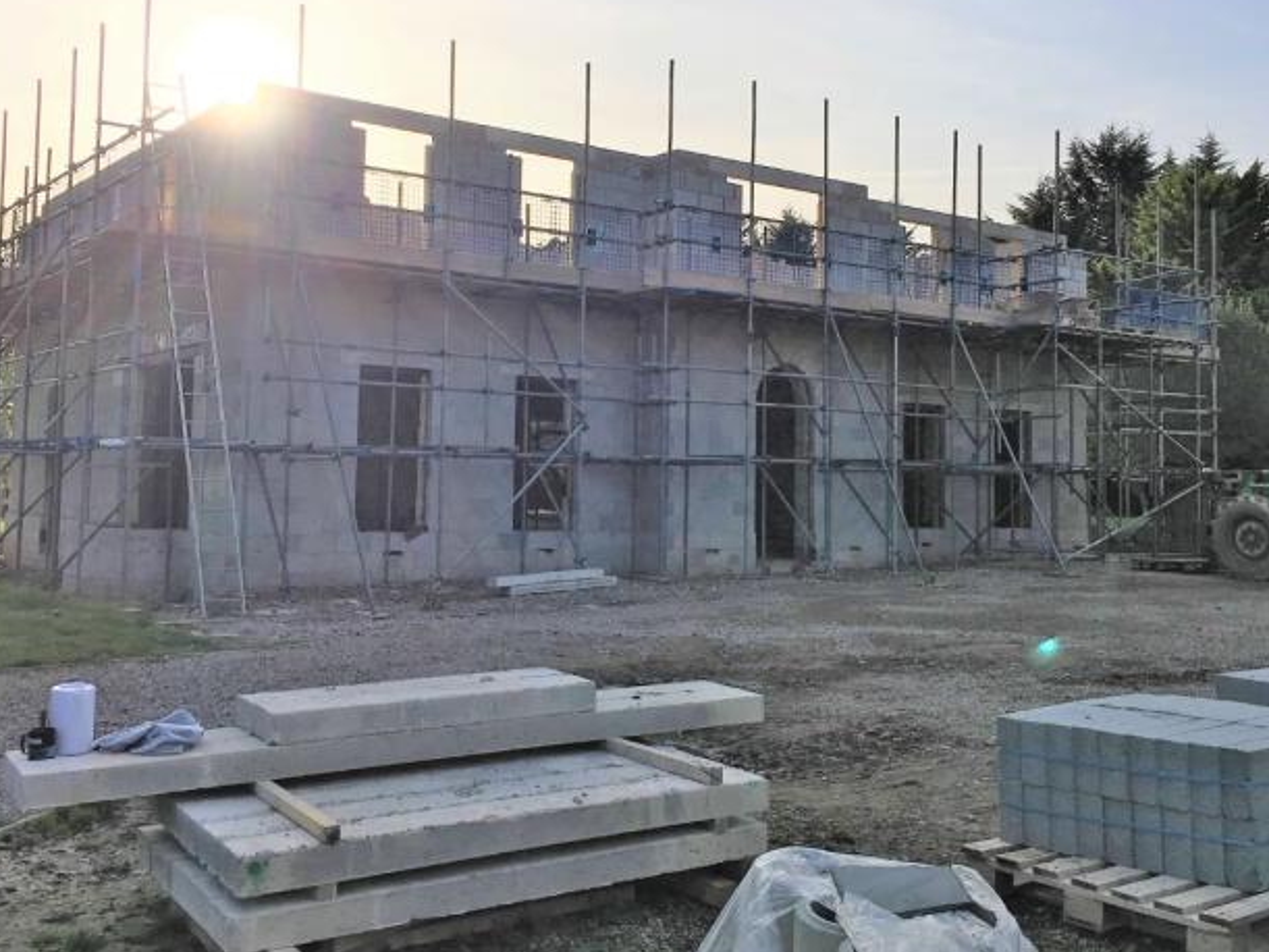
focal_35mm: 38
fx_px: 1393
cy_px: 395
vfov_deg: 37.6
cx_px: 640
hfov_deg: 49.0
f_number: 2.2
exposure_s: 1/4274
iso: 25
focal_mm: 4.15
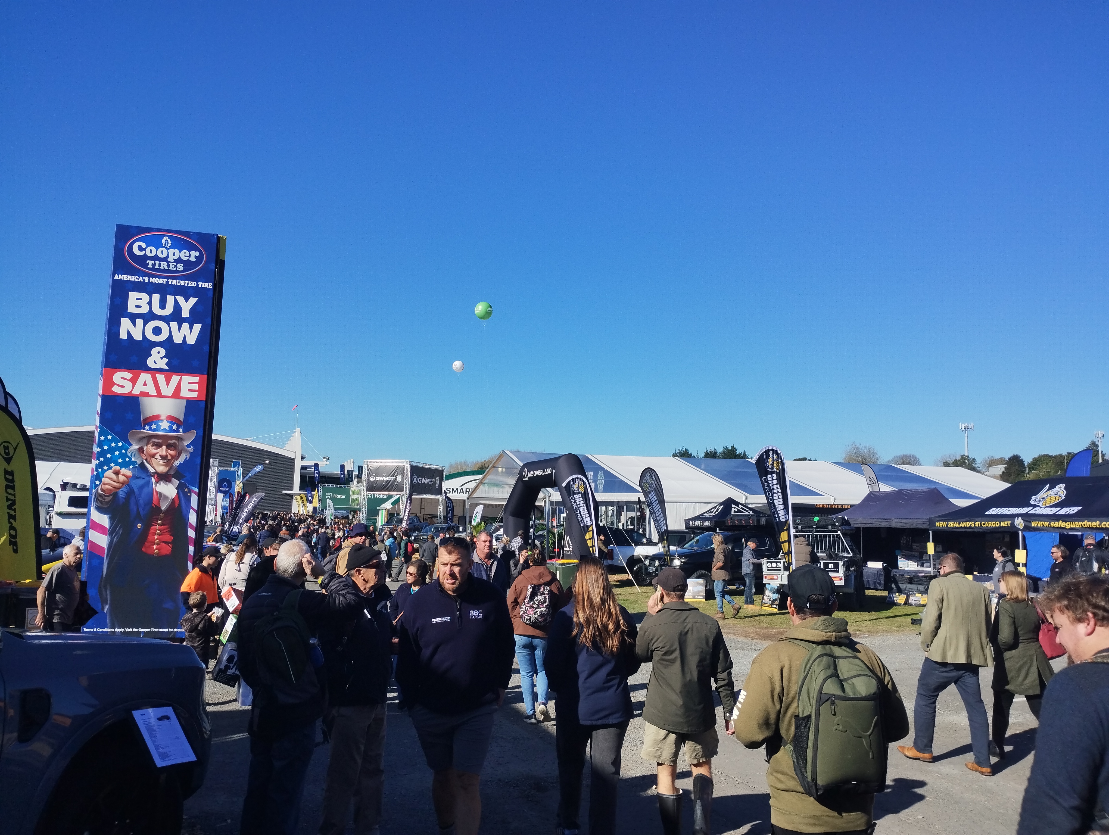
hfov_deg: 63.4
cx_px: 554
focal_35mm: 28
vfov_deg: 49.9
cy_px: 418
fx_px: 898
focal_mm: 4.27
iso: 100
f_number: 1.8
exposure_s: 1/1175
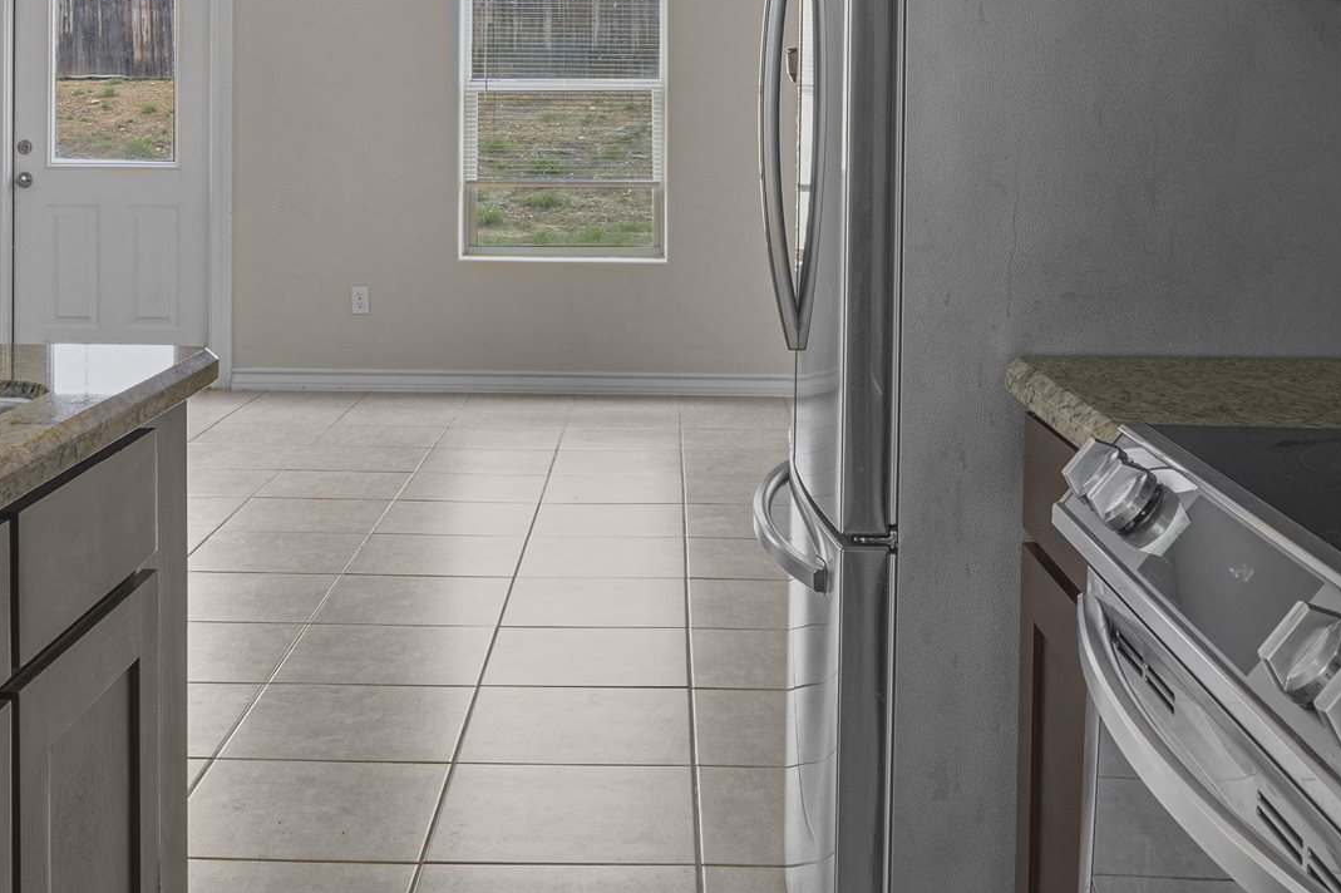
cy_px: 122
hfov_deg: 42.8
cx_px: 654
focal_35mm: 46
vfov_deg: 28.3
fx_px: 1713
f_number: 9
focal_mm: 16
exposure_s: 1/3
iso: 200
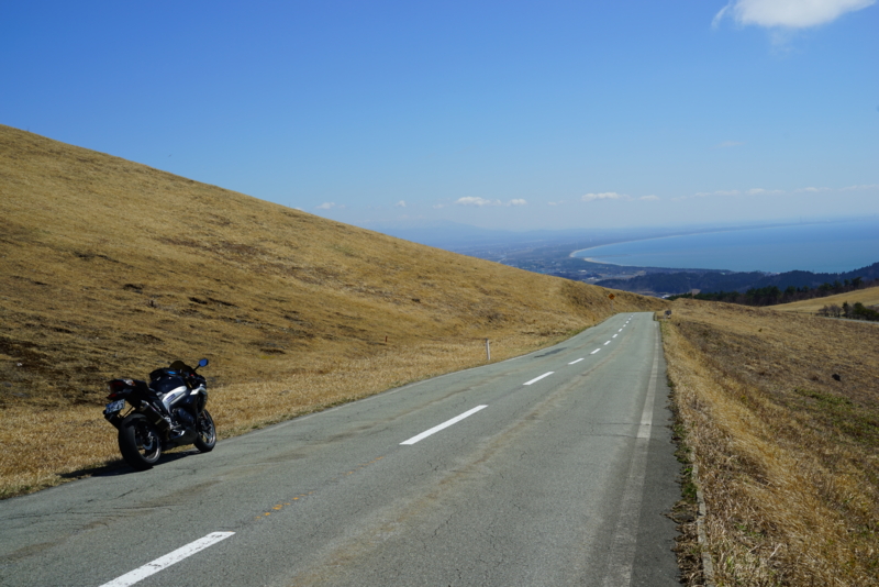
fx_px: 855
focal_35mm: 35
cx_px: 440
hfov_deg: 54.4
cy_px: 294
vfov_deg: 37.9
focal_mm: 35
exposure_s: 1/250
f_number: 11
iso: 100
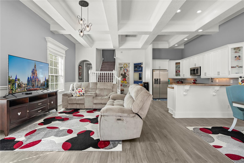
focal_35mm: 18
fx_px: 122
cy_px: 82
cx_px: 122
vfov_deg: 67.4
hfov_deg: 90.0
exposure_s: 1/125
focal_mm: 18
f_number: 6.3
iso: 1000
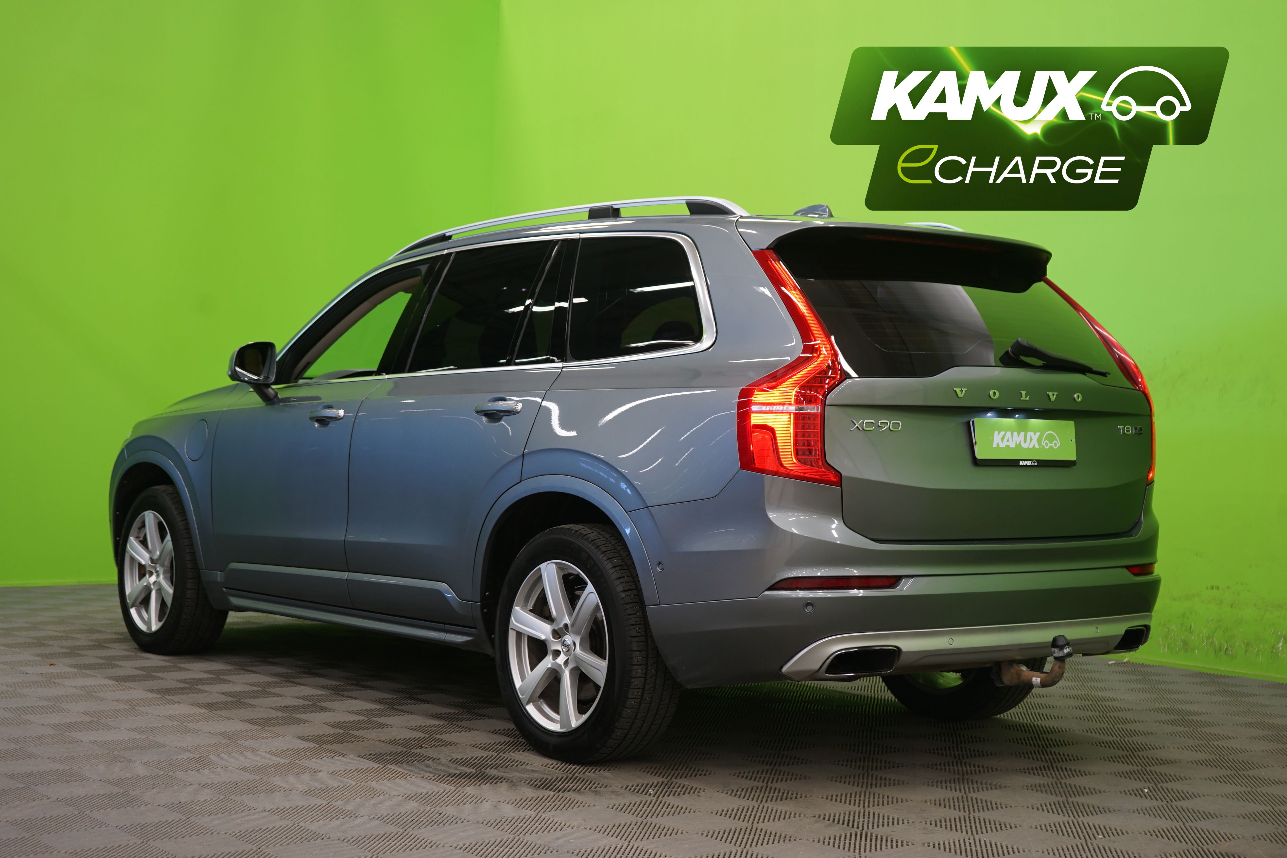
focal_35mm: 51
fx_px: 1823
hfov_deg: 38.9
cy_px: 429
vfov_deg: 26.5
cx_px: 644
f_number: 5
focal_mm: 51
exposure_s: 1/8
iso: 400
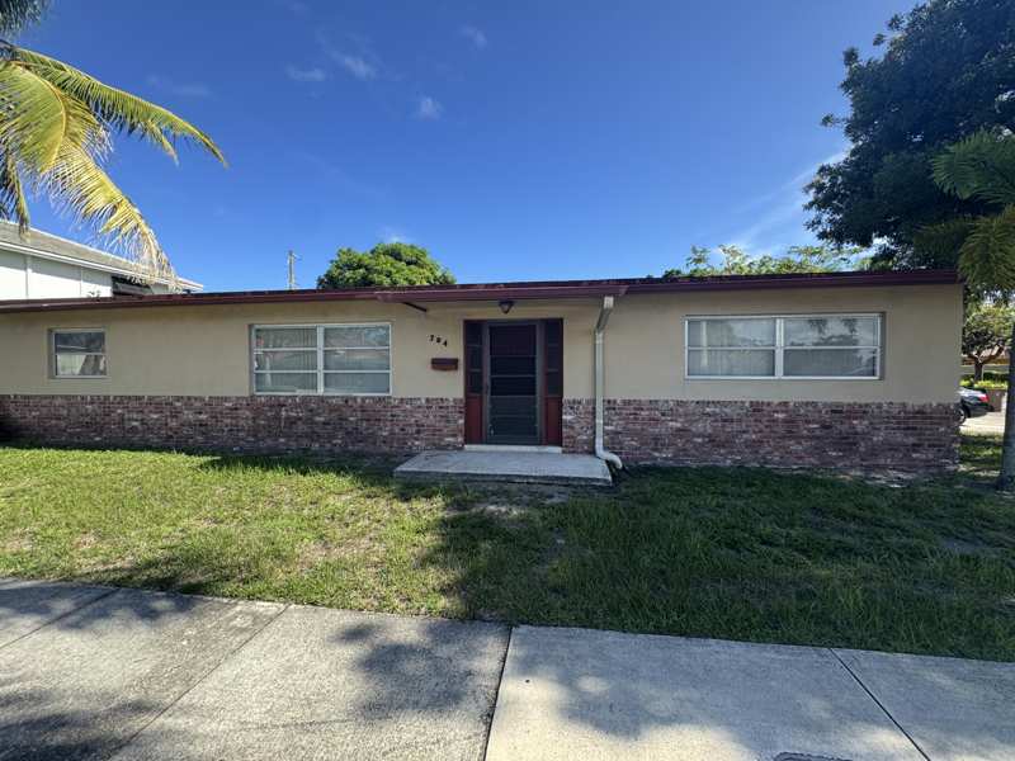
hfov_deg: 102.1
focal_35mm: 14
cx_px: 508
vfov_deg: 85.7
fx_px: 411
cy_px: 380
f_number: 2.2
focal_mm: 2.22
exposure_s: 1/631
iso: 50
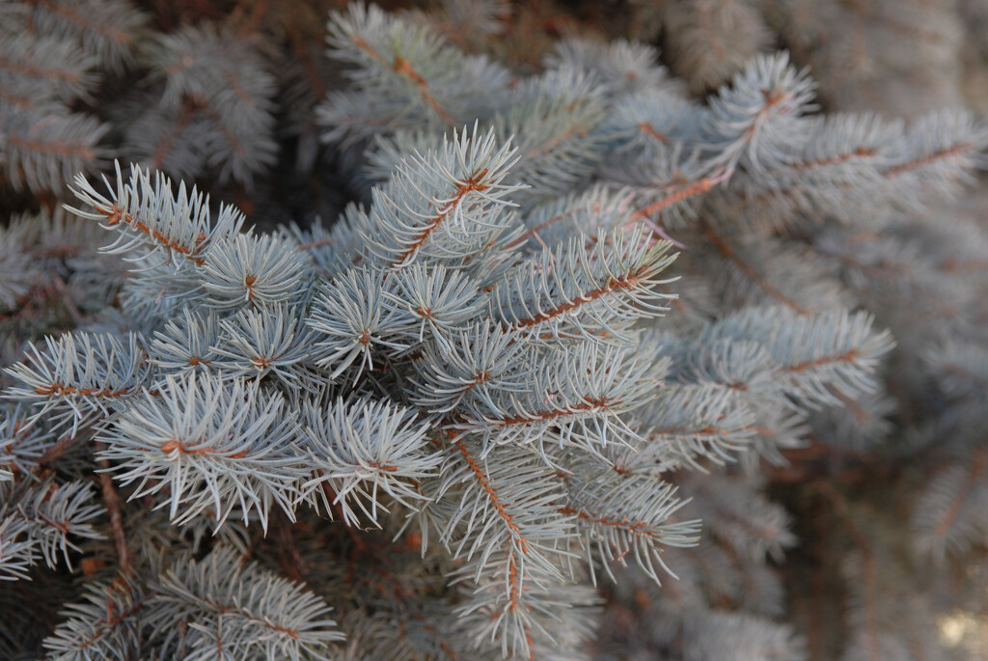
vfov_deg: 22.7
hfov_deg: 33.4
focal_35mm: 60
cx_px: 494
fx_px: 1648
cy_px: 330
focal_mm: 40
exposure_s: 1/80
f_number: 4
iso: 125
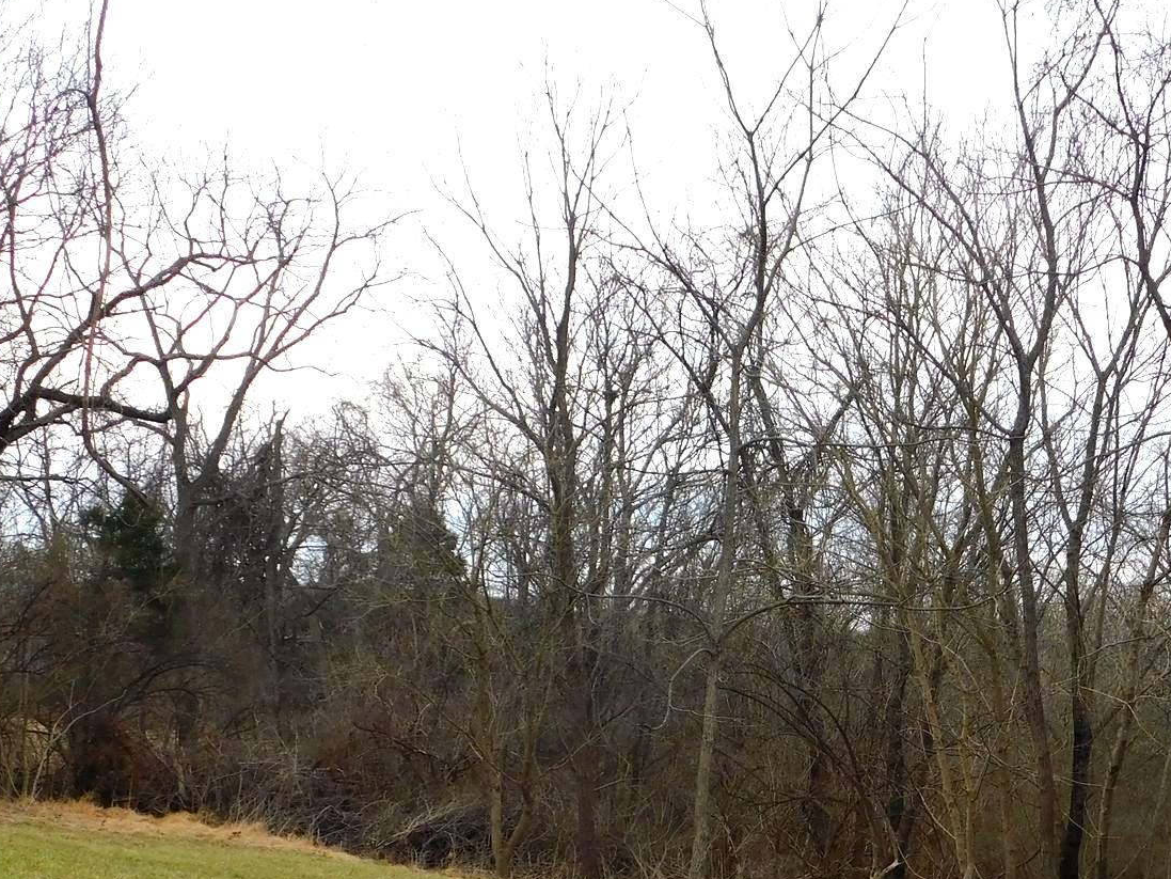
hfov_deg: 34.0
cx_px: 805
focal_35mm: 56
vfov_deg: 25.6
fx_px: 1895
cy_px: 704
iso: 125
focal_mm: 5.3
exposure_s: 1/640
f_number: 3.2
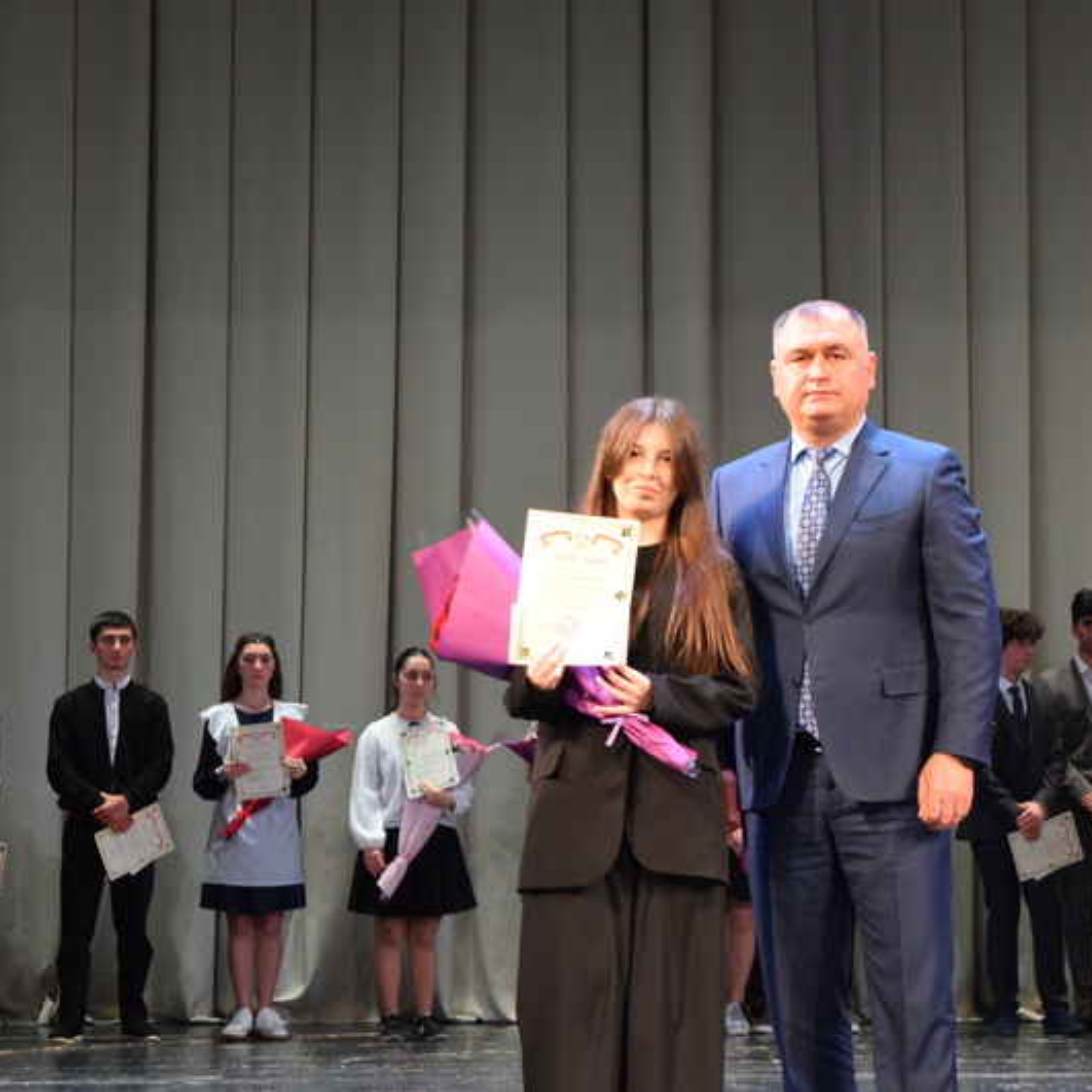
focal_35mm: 106
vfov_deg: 16.5
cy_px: 546
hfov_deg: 16.4
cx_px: 786
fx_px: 3770
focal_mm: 55
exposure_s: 1/60
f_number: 5.6
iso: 2200
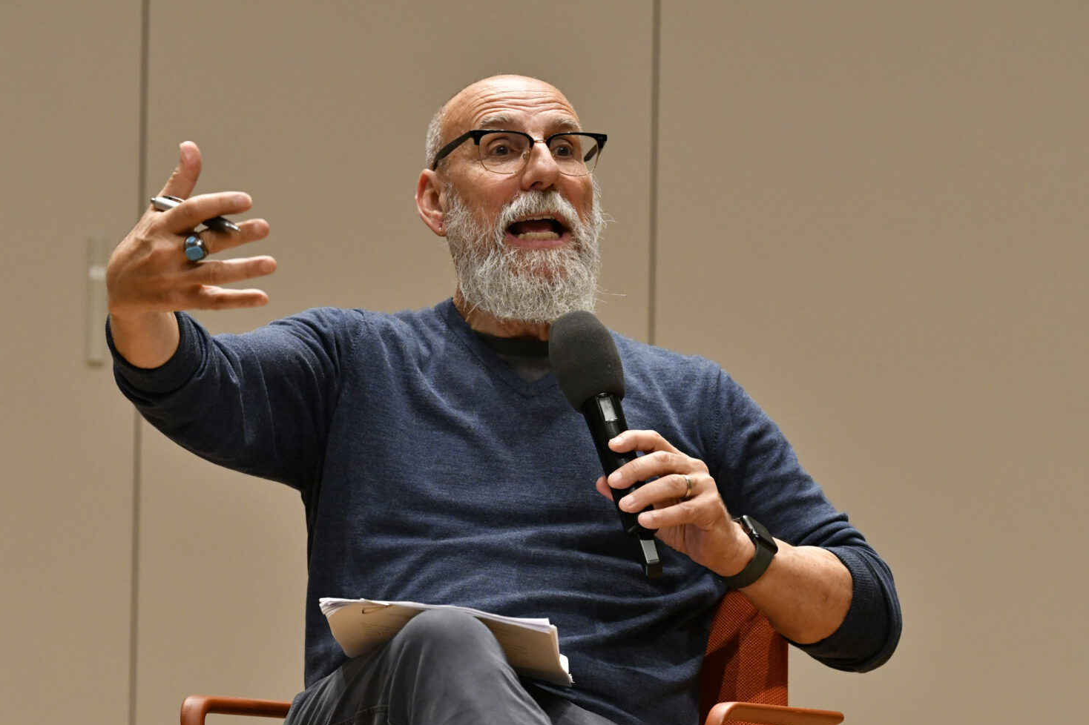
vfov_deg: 4.9
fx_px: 8407
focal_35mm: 278
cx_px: 520
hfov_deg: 7.4
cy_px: 394
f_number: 4
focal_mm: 170
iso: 3200
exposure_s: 1/400
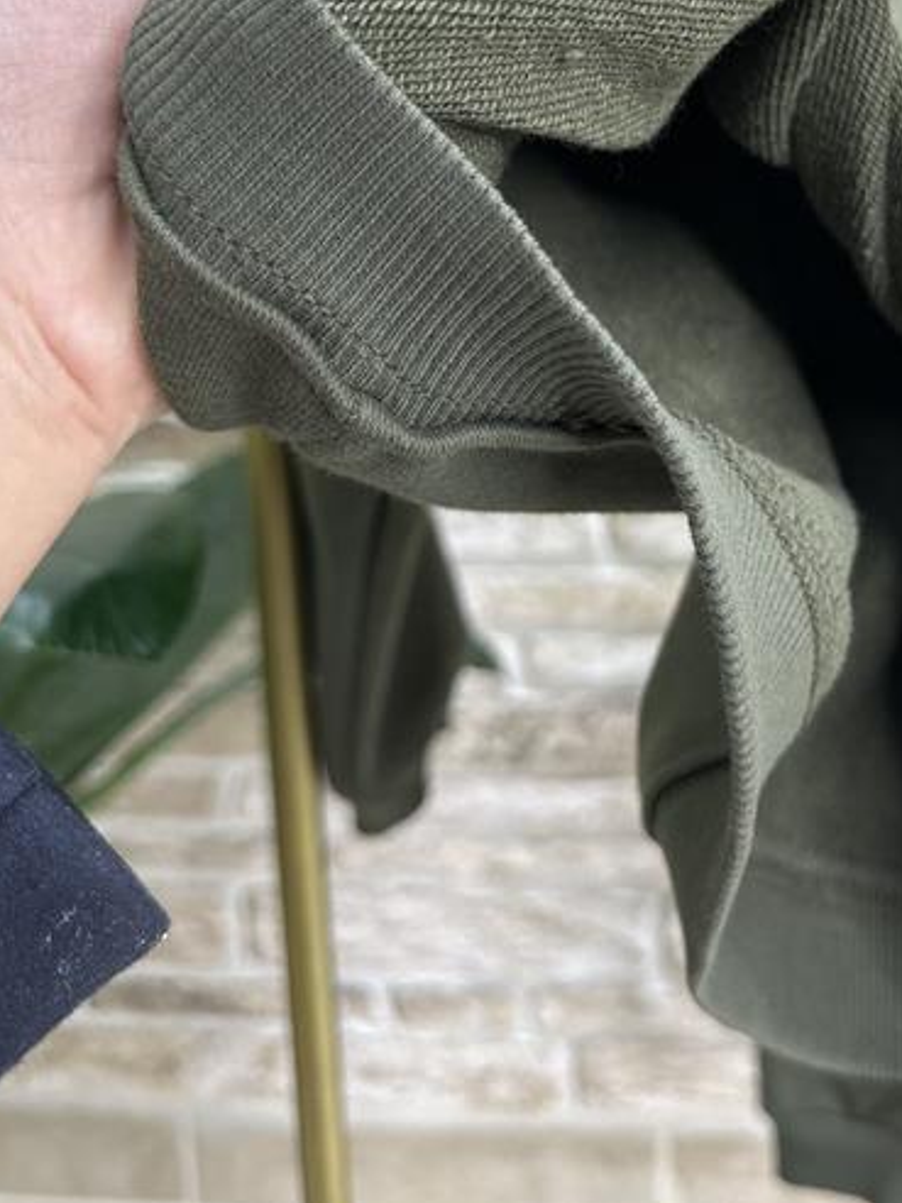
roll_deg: -0.6
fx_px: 1355
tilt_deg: -7.7
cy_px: 301
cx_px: 709
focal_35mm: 39
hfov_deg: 35.7
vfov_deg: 46.2
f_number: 1.78
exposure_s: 1/100
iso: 200
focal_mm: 6.86
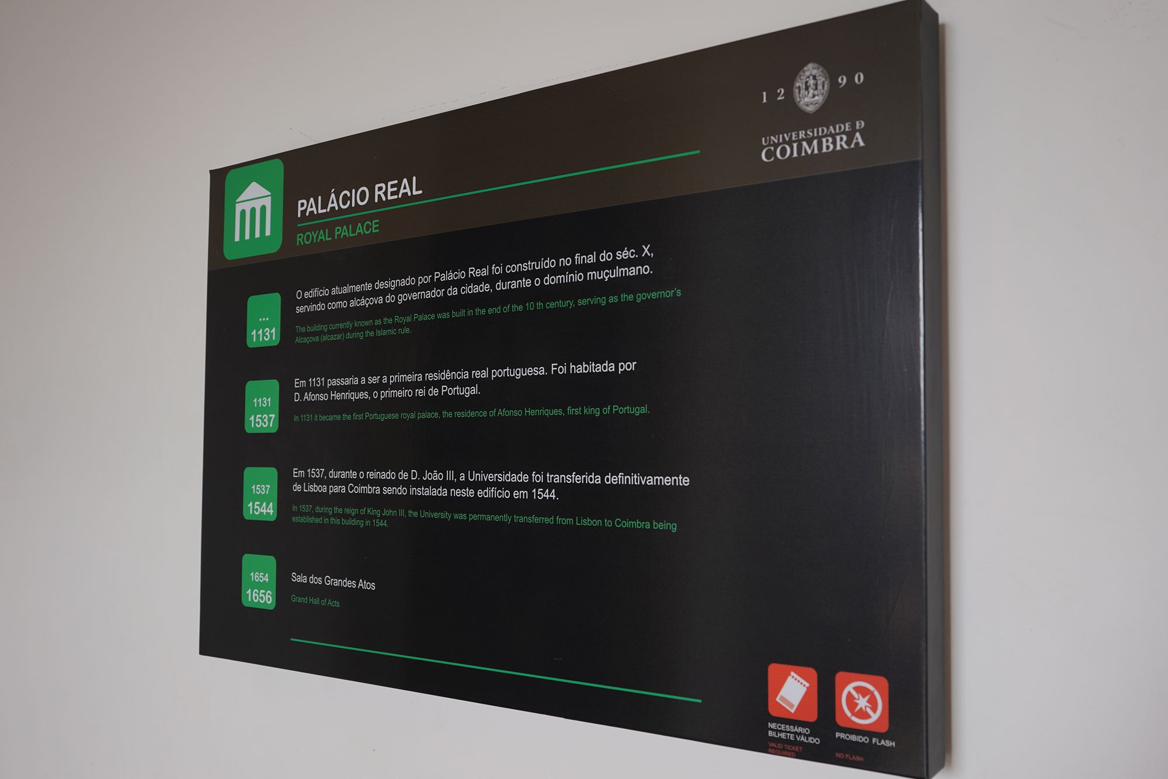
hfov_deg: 73.7
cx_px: 584
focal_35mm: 24
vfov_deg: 53.1
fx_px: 779
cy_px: 390
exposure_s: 1/100
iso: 100
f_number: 3.5
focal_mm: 24
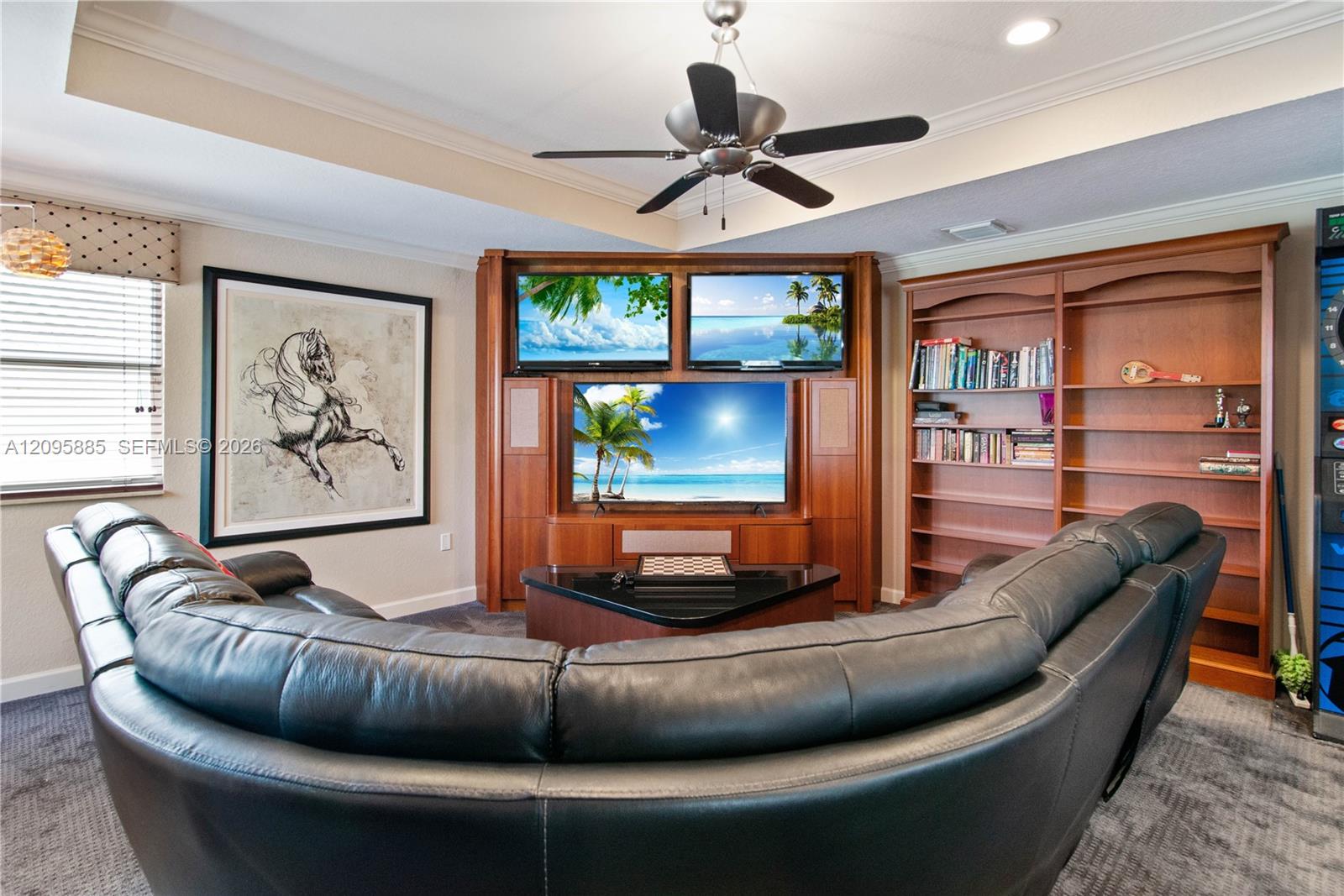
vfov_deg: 73.8
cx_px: 672
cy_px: 448
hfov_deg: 96.7
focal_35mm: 16
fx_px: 597
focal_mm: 16
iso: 1000
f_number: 6.3
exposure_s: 1/25
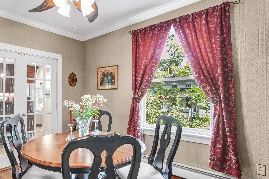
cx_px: 89
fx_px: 164
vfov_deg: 56.9
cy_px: 102
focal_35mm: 22
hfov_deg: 76.0
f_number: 7.1
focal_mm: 14
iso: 320
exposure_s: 1/10
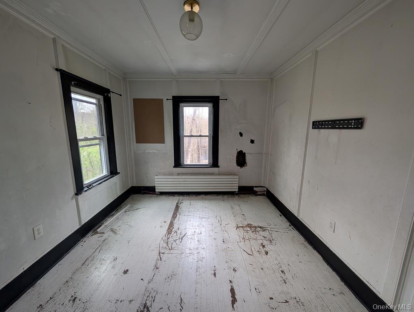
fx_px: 144
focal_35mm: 12
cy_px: 156
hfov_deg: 110.5
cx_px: 207
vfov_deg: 94.6
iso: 53
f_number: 1.7
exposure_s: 1/162
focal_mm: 2.02
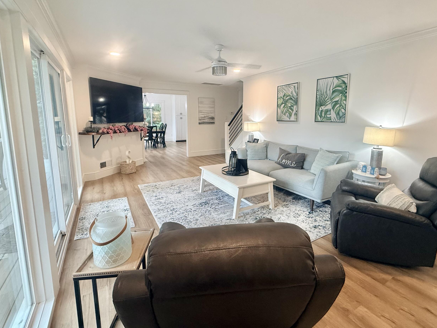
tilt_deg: -7.2
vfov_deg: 74.4
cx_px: 230
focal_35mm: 17
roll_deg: -0.6
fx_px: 215
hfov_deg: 91.0
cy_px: 145
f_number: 2.2
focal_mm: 2.22
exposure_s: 1/120
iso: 250
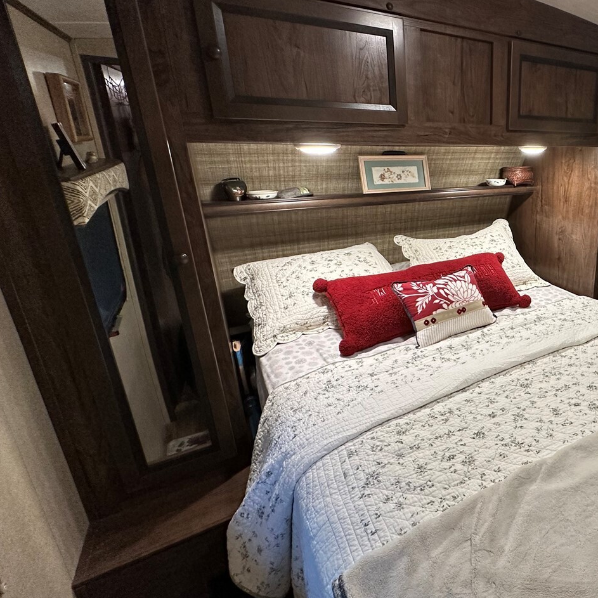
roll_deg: +0.0
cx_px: 494
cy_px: 273
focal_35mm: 21
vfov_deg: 72.0
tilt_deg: -16.7
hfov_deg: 64.5
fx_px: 410
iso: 320
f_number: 2.2
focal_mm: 2.22
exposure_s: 1/89
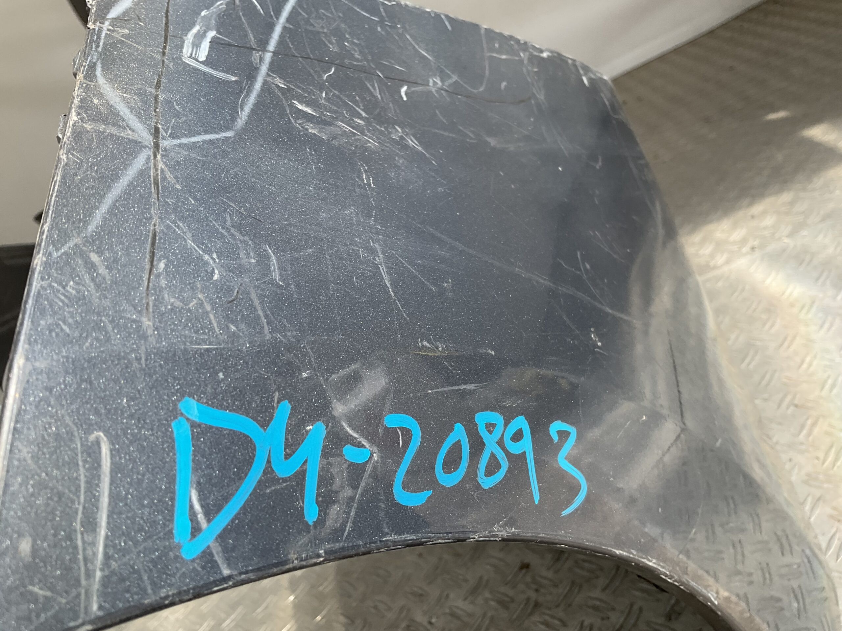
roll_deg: +28.3
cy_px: 316
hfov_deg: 61.7
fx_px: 705
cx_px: 421
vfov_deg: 48.2
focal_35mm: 29
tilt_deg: -22.1
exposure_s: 1/586
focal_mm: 3
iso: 16
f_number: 1.8
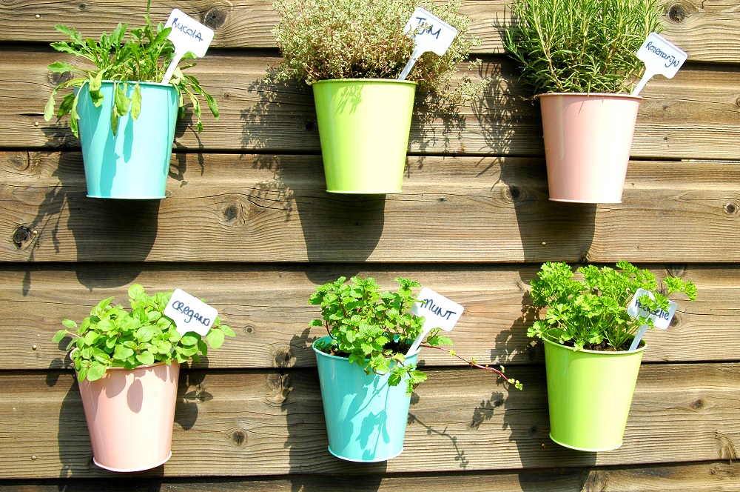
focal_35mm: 42
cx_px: 370
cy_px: 246
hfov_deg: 46.5
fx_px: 862
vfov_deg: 31.8
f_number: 8
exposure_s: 1/200
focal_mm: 28
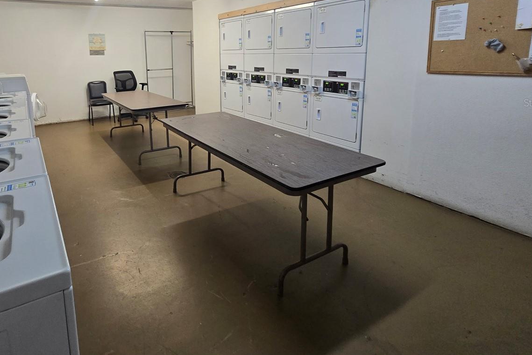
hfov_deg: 85.0
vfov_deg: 62.0
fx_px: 281
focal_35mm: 19
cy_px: 102
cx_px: 194
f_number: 2.2
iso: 250
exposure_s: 1/60
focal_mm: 2.2
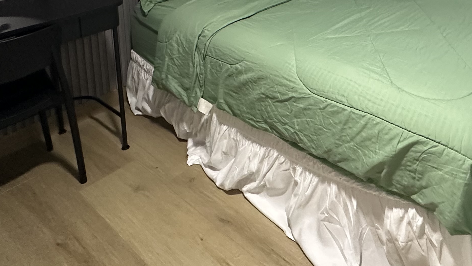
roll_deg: -2.8
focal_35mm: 33
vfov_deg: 30.0
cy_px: -59
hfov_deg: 56.3
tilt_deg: -10.3
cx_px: 359
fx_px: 413
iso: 400
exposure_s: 1/50
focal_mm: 2.22
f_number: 2.2
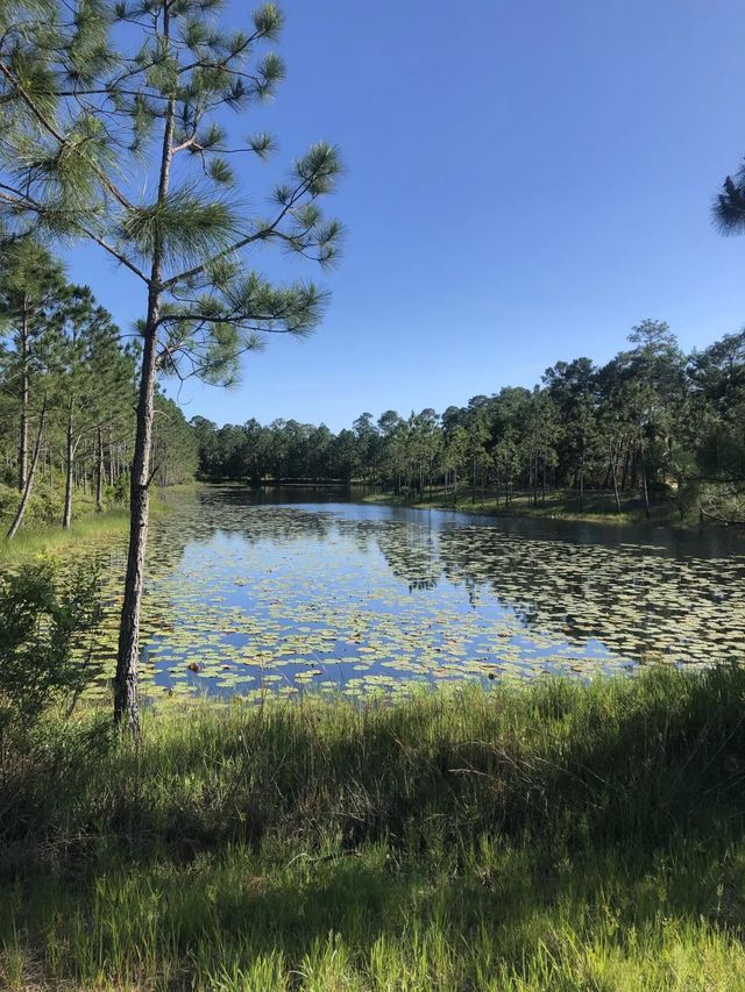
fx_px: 803
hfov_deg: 49.8
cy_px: 496
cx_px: 372
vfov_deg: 63.4
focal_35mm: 28
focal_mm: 3.99
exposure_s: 1/1600
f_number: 1.8
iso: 20
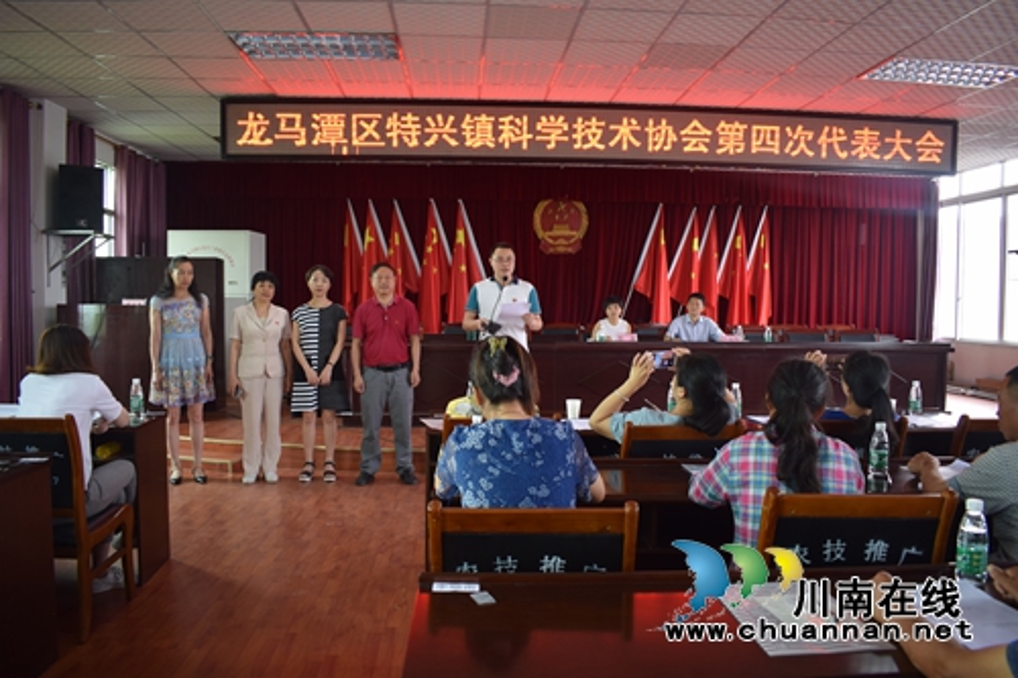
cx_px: 509
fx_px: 763
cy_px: 339
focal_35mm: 27
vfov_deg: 47.9
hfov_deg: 67.4
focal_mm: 18
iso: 400
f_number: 4
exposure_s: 1/60
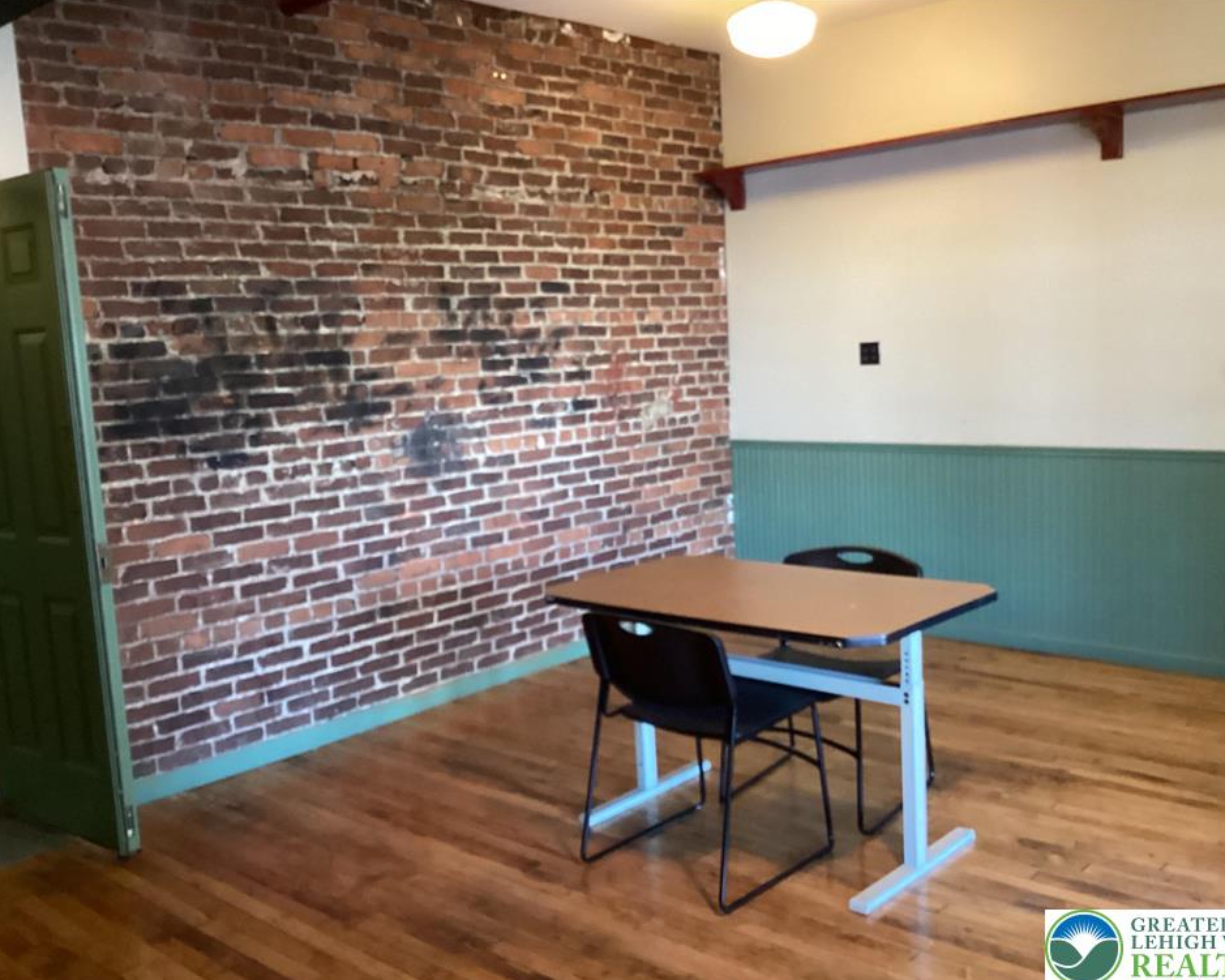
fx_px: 1196
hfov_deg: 54.2
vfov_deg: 44.5
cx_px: 643
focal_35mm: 33
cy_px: 496
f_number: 2.4
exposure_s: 1/40
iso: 400
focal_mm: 3.3
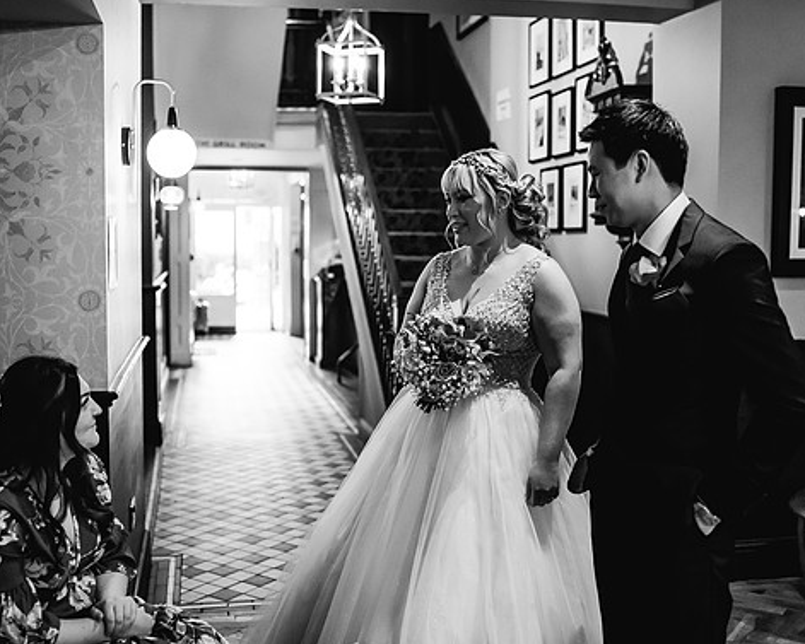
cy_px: 319
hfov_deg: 43.8
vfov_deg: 35.7
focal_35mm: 42
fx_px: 1001
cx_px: 369
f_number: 2
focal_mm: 35
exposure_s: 1/500
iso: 5000
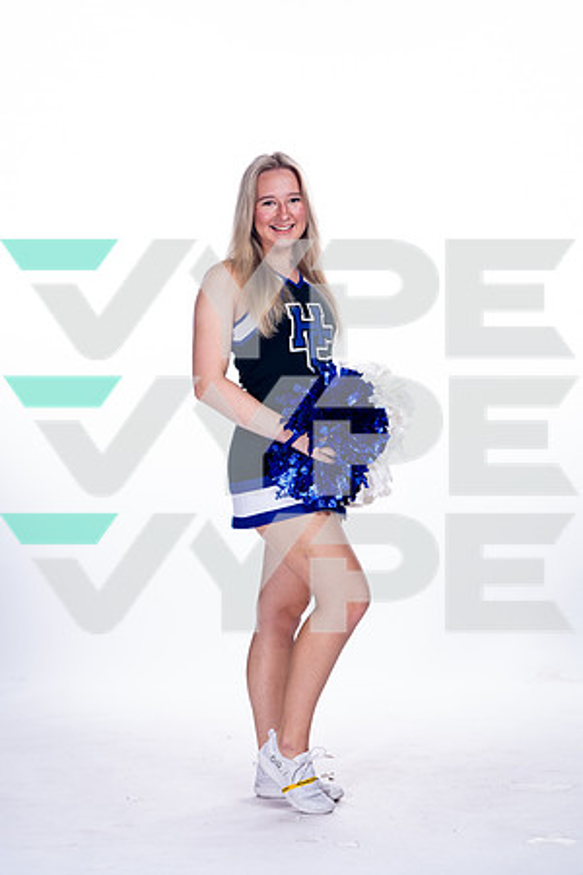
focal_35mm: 115
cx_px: 292
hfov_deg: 11.9
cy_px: 438
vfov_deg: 17.8
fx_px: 2793
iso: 800
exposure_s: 1/250
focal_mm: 115
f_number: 5.6
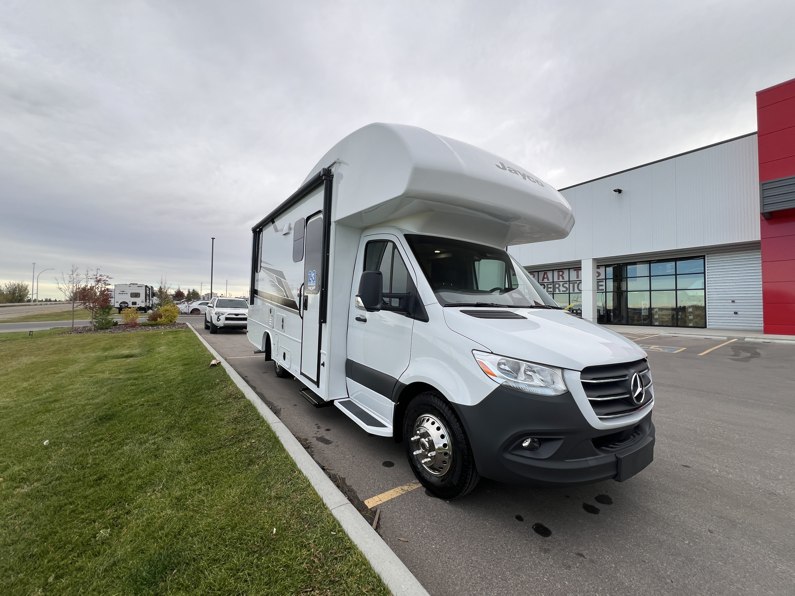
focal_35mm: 13
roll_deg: -0.5
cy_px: 298
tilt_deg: +1.0
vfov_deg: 89.9
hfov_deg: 106.2
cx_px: 398
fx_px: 299
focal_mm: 1.57
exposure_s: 1/300
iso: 32
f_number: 1.8
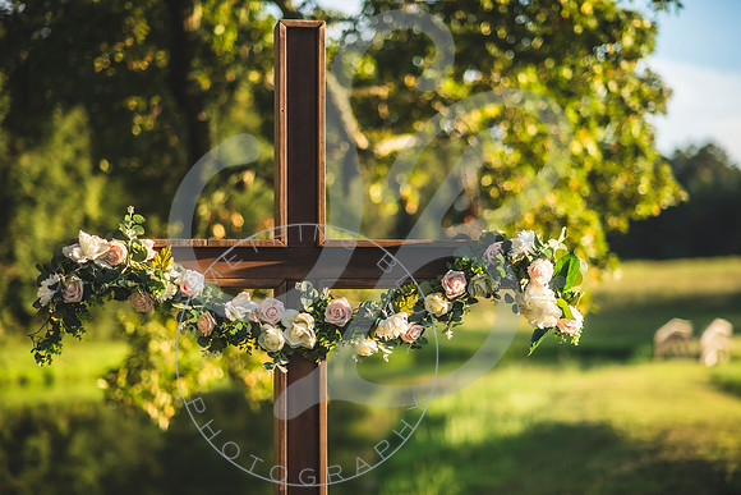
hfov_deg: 23.5
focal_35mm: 87
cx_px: 367
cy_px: 248
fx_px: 1782
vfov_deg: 15.8
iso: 100
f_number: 1.8
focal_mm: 85
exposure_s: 1/1000
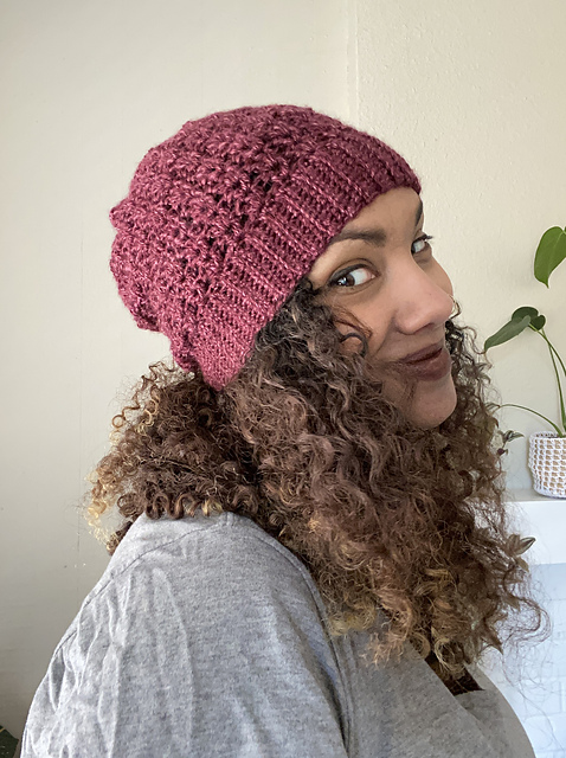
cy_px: 379
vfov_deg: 60.0
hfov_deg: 46.7
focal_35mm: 30
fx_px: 656
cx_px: 283
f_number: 2.2
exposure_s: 1/30
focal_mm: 2.71
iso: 400
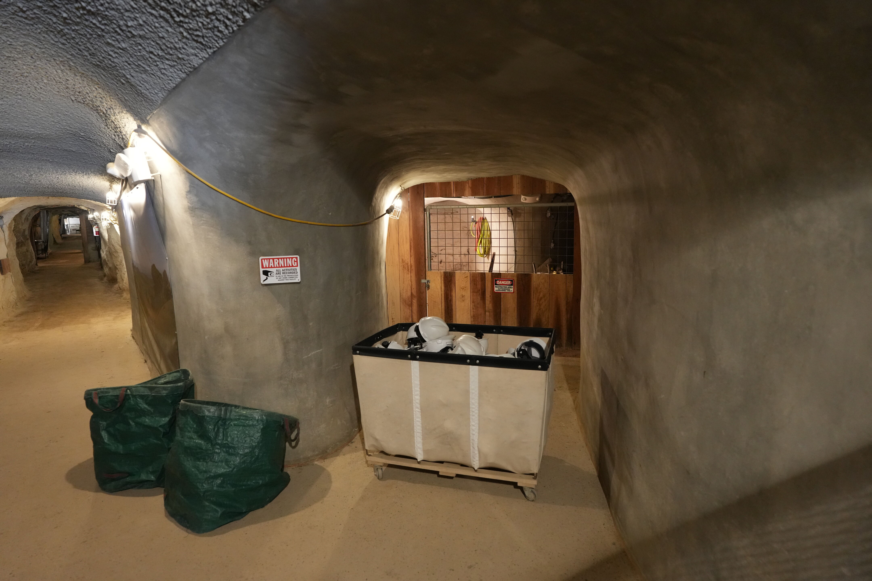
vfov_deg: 61.9
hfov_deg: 84.0
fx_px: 484
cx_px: 436
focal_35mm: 20
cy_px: 290
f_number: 2.8
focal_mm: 20
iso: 3200
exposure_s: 1/30
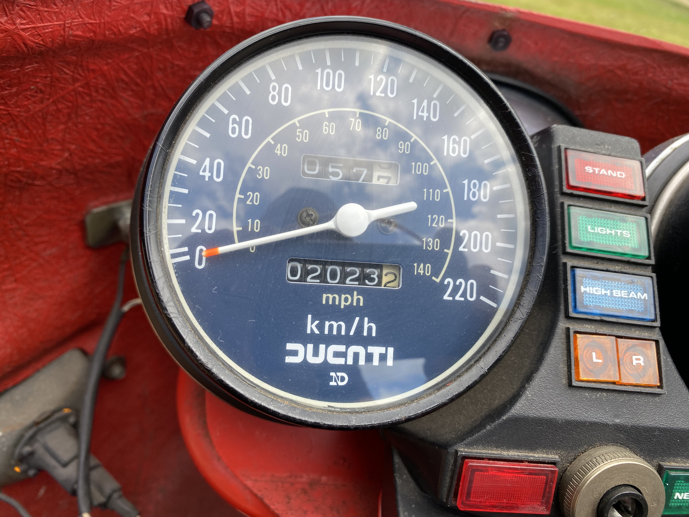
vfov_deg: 54.9
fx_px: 498
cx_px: 344
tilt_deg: -37.9
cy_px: 258
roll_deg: -8.9
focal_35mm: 25
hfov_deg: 69.4
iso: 32
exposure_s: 1/613
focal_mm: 4.25
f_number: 1.8
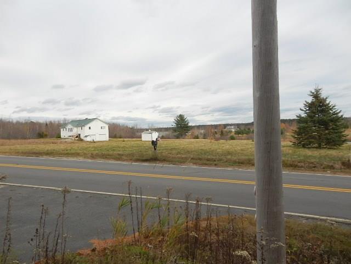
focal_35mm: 25
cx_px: 176
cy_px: 132
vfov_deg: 54.9
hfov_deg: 69.4
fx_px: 253
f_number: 6.4
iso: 180
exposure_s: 1/250
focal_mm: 4.5
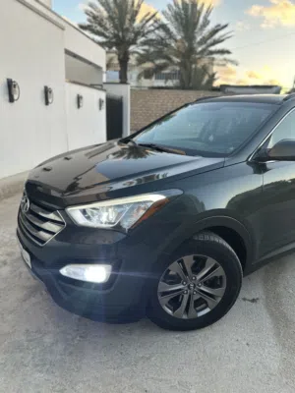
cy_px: 196
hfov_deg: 56.8
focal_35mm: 24
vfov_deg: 71.6
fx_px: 273
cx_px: 148
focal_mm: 6.86
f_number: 1.78
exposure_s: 1/160
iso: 64
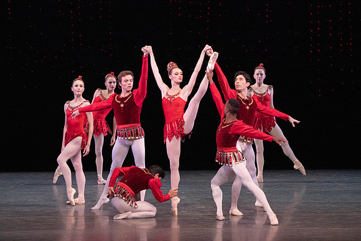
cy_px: 120
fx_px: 3009
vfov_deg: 4.6
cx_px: 180
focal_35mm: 300
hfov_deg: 6.9
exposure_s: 1/500
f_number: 11
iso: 16000
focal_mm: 300
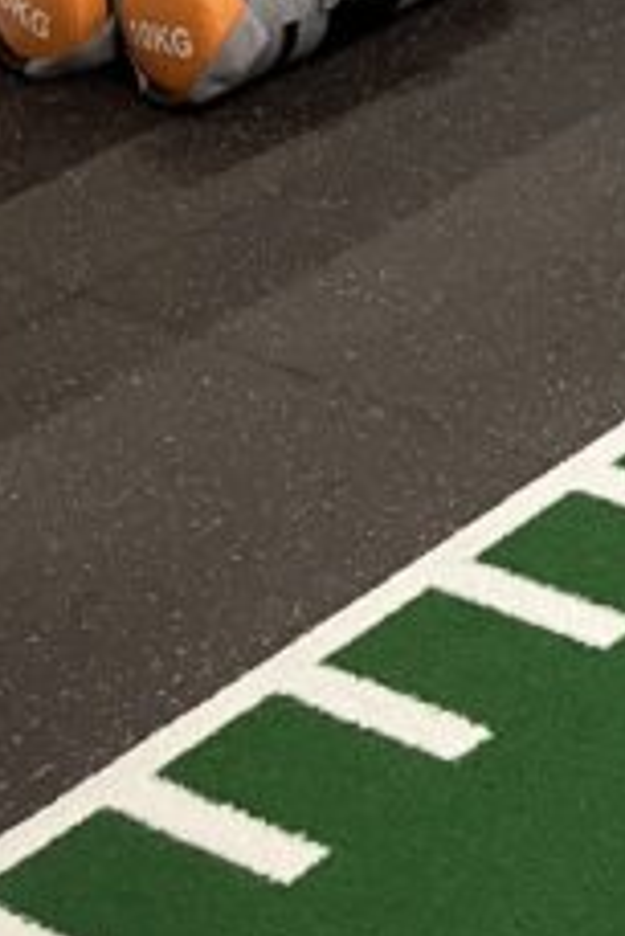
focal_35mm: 130
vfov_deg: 13.5
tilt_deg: -8.4
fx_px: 3380
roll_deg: +1.9
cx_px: 1528
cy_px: -940
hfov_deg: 9.4
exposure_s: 1/60
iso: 125
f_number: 1.8
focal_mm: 3.99
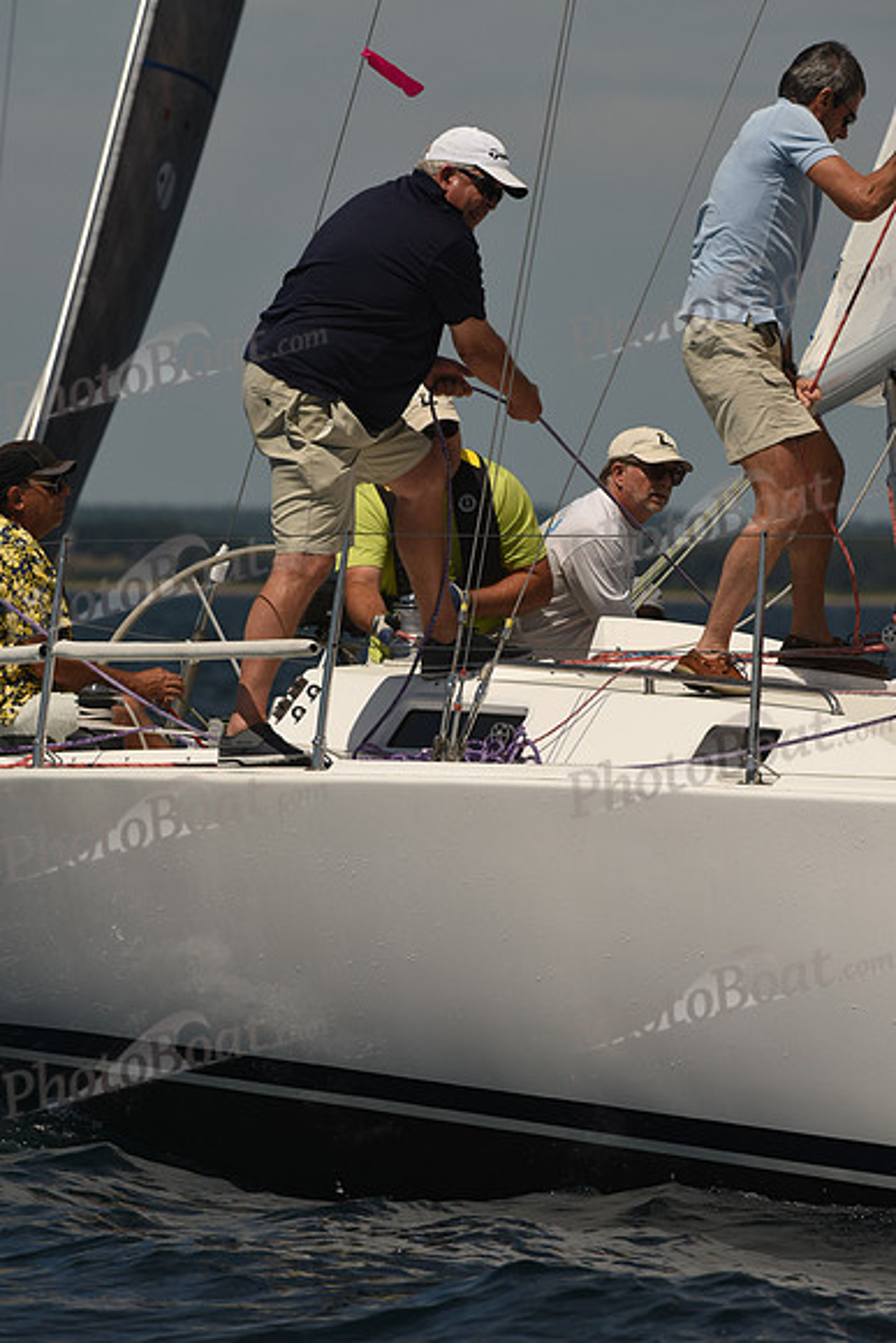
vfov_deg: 5.2
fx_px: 14923
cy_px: 672
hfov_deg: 3.4
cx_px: 448
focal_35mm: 400
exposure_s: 1/1000
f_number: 9
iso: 250
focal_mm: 400
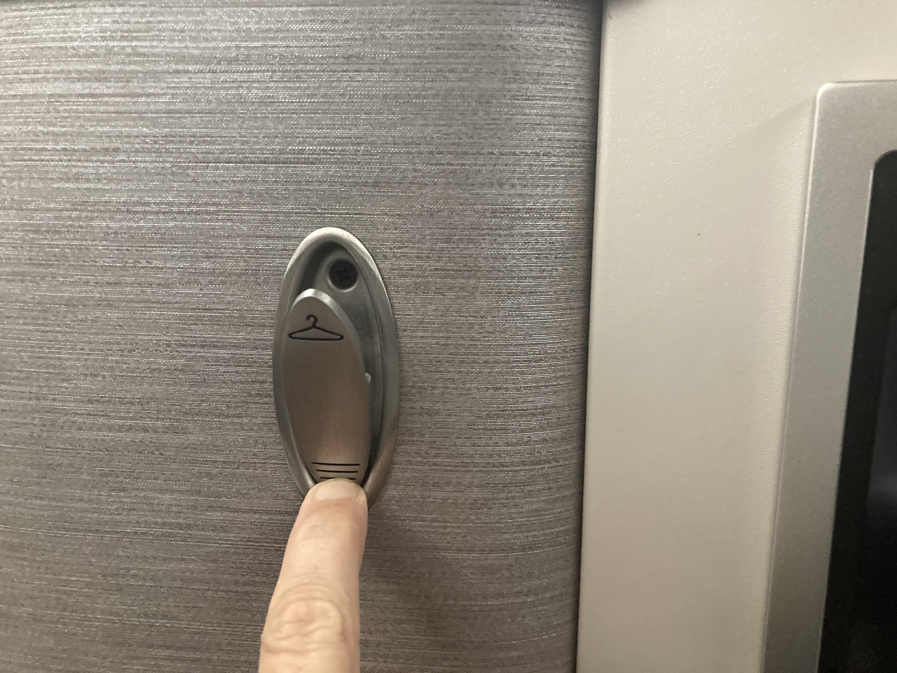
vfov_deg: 49.7
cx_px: 448
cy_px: 336
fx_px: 726
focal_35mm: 28
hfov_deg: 63.4
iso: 500
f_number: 1.8
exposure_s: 1/28
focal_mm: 3.99
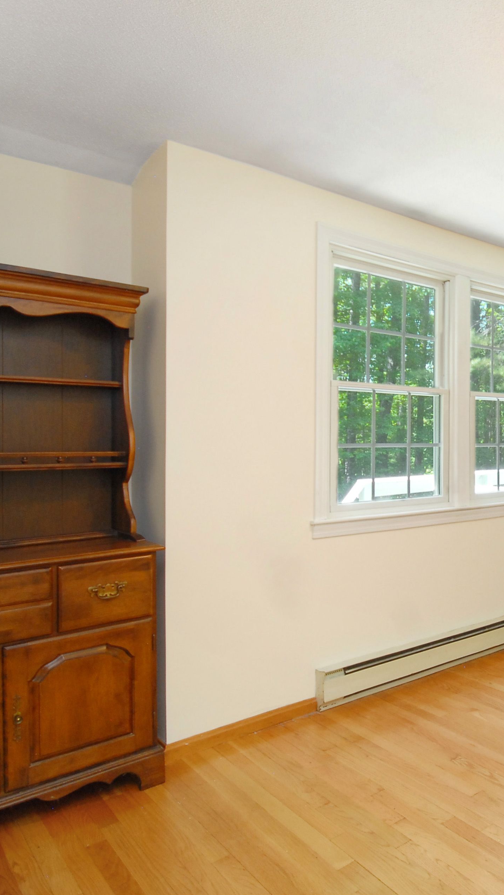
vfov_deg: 76.3
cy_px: 456
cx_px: 563
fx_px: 570
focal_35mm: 24
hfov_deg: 38.7
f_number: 5.6
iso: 640
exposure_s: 1/50
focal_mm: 10
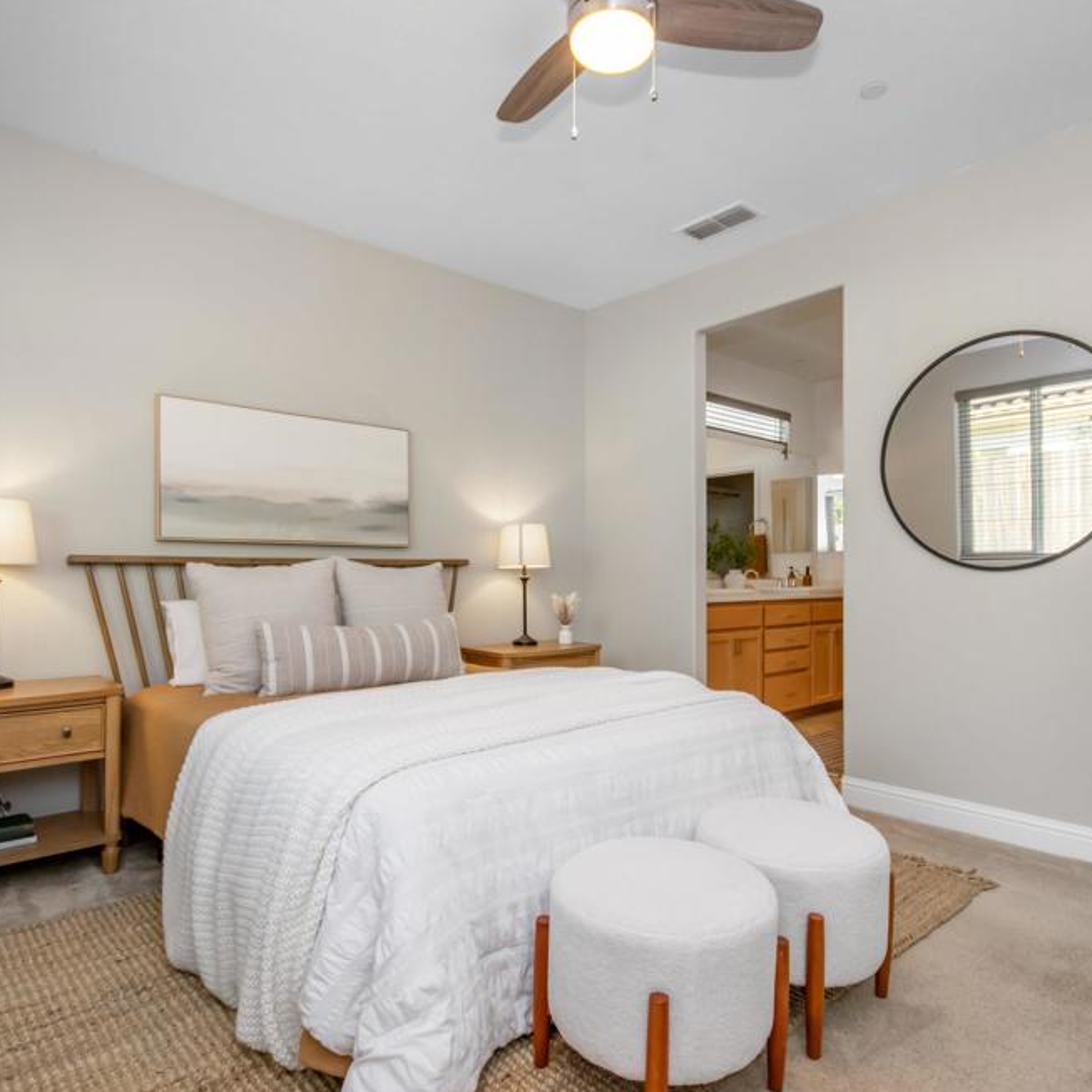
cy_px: 554
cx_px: 569
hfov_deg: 74.8
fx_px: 714
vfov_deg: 74.8
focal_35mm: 20
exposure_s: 1/125
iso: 400
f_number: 5.6
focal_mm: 10
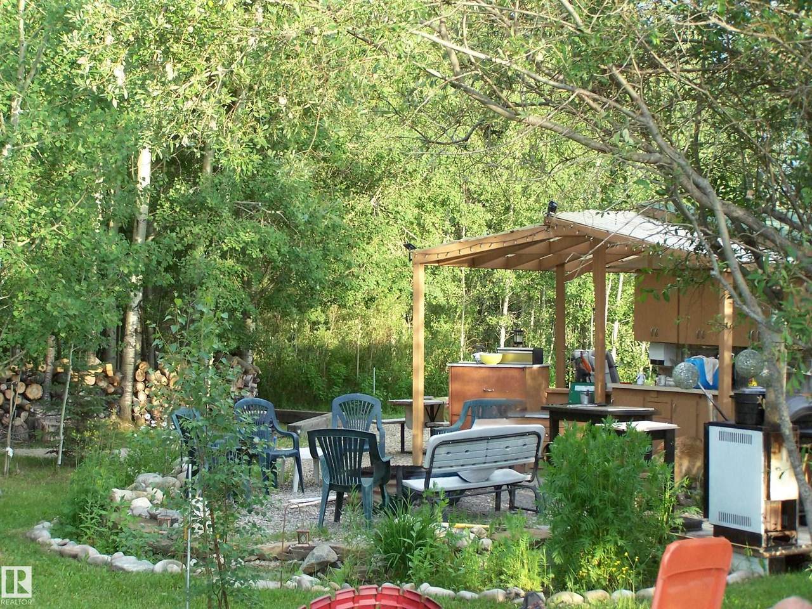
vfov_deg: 21.9
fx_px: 1572
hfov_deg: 29.0
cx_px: 406
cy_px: 304
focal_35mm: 67
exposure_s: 1/250
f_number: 3.2
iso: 140
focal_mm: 11.1
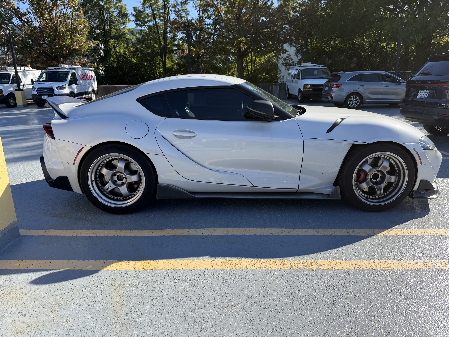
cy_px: 168
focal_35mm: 24
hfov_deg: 71.6
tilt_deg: -15.0
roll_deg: +1.7
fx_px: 311
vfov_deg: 56.8
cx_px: 224
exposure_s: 1/2907
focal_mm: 6.76
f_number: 1.78
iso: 80
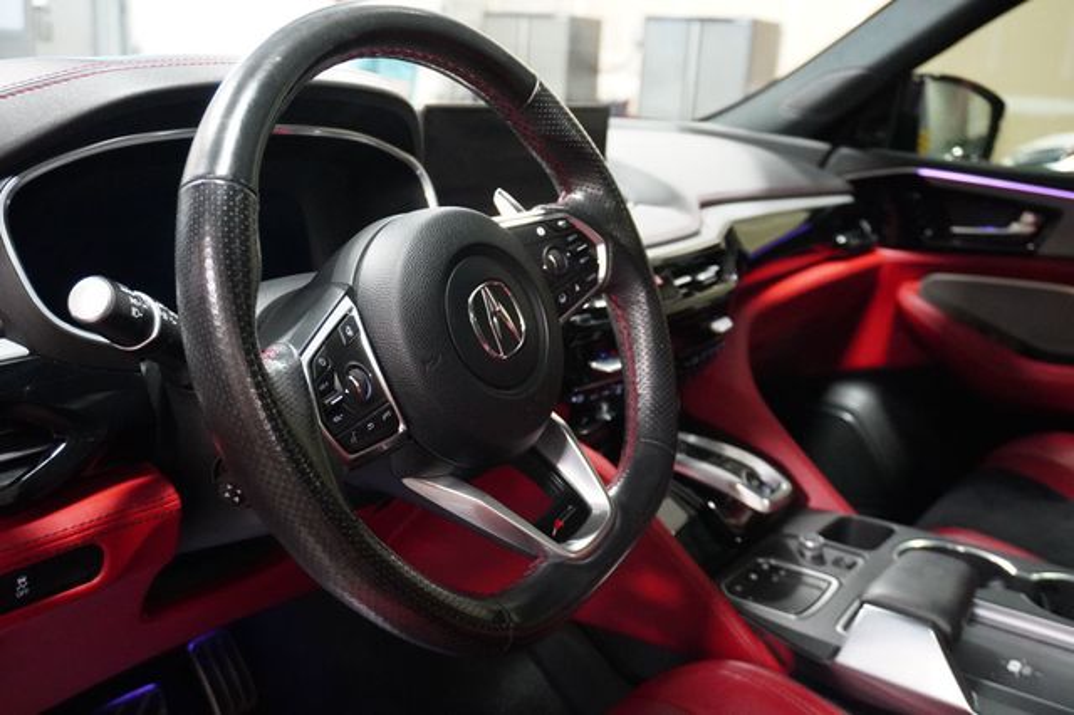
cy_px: 358
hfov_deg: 55.1
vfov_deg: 38.3
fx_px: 1029
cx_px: 537
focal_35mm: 34
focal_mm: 23
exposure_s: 1/30
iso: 6400
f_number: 4
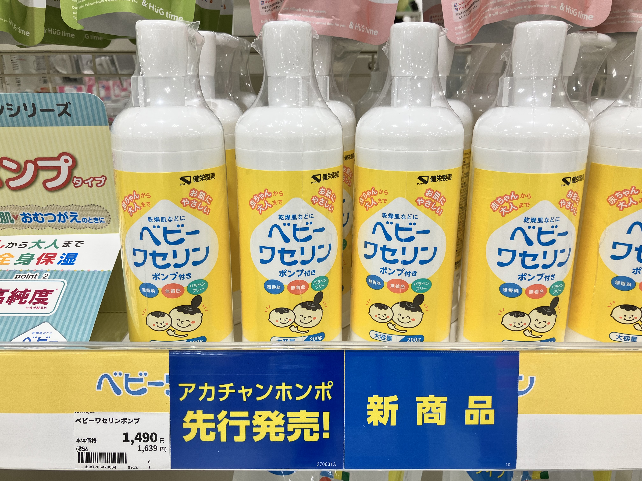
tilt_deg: -18.4
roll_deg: +0.3
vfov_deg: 49.7
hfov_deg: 63.4
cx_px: 321
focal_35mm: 28
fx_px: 519
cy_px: 240
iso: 20
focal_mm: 3.99
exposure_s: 1/133
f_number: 1.8
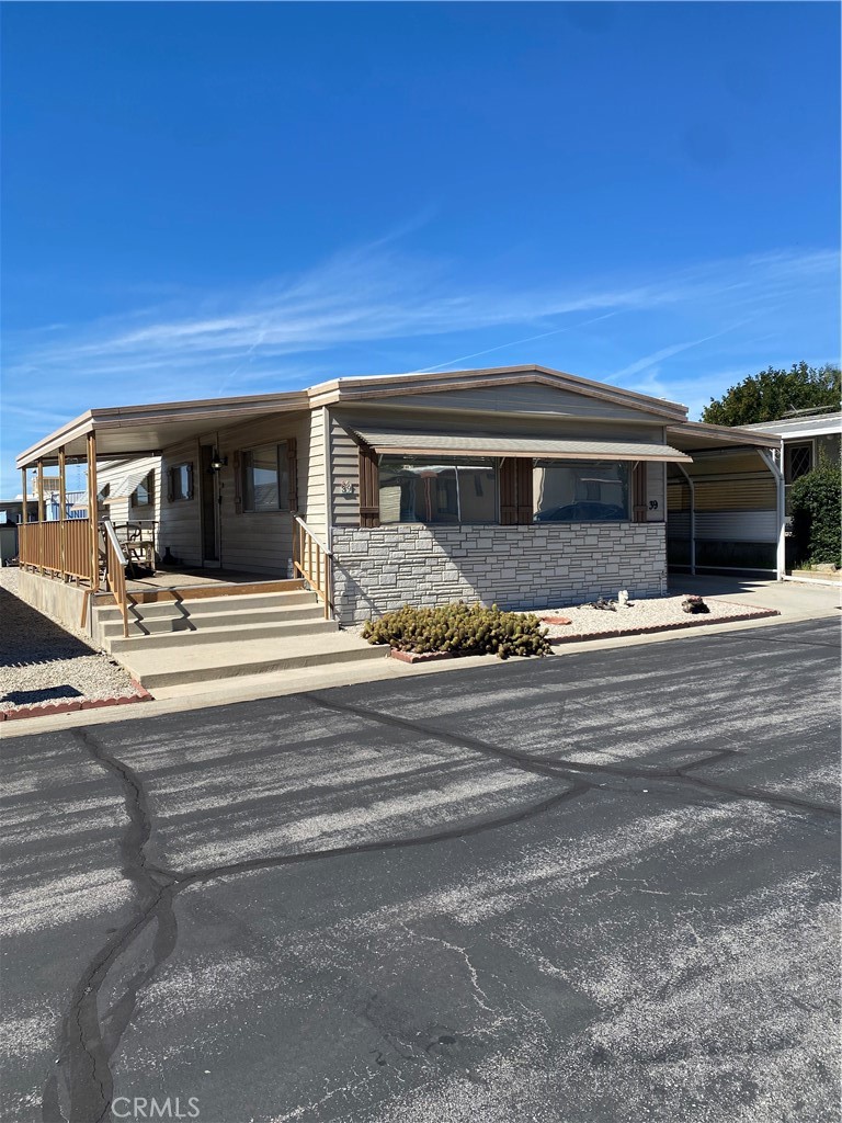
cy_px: 562
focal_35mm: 26
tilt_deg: +0.0
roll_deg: -0.6
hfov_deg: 53.1
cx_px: 421
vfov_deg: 67.3
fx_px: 843
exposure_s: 1/2890
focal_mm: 4.25
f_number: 1.8
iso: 32
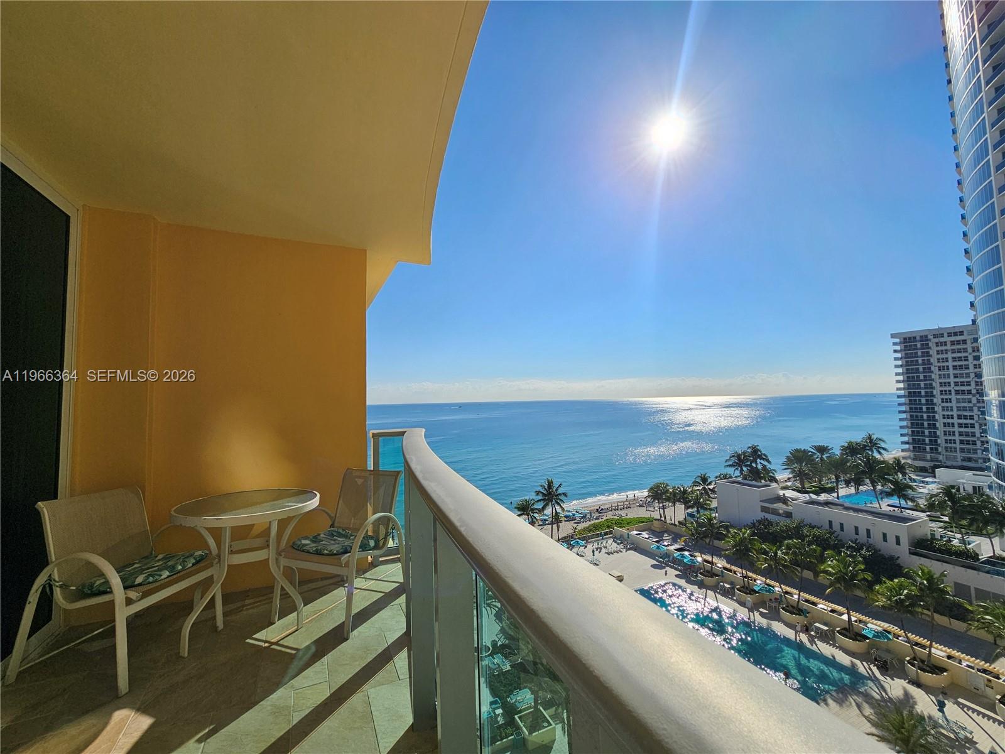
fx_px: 377
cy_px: 377
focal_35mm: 13
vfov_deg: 89.9
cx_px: 502
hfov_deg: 106.2
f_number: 2.2
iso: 50
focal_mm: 2.2
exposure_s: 1/5523
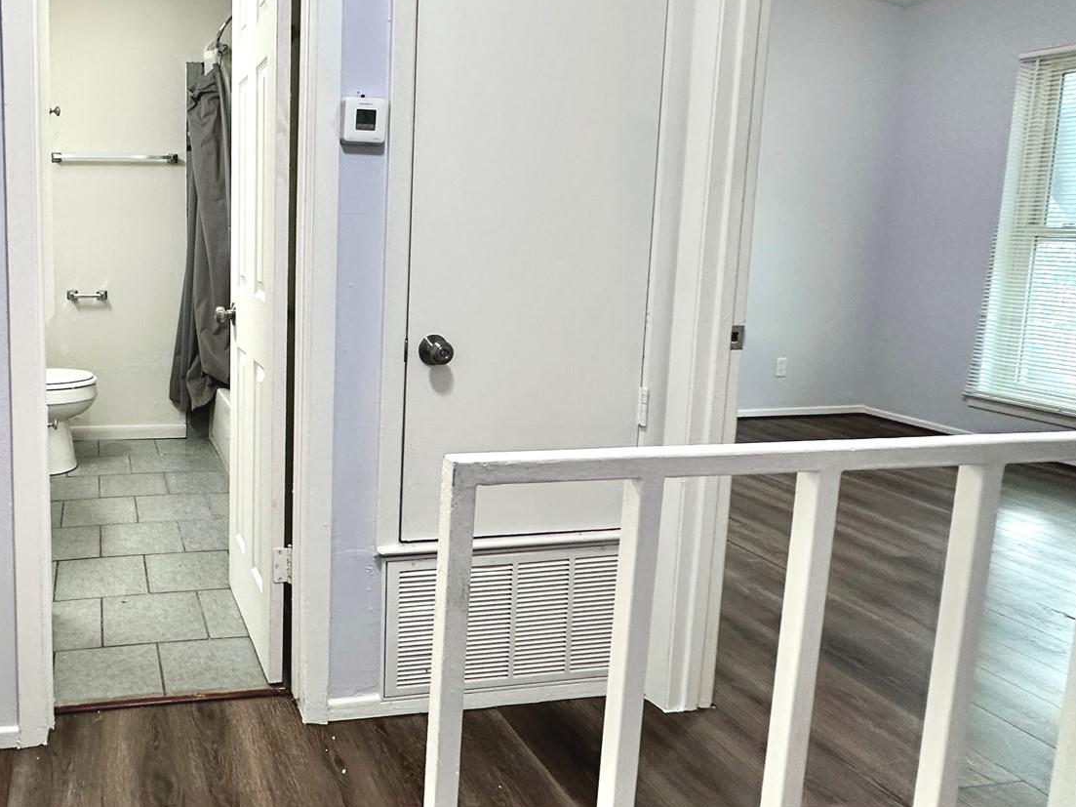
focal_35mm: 26
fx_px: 808
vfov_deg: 52.7
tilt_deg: -7.5
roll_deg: +0.6
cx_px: 201
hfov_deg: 61.2
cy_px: 319
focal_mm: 2.22
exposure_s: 1/60
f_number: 2.2
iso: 160
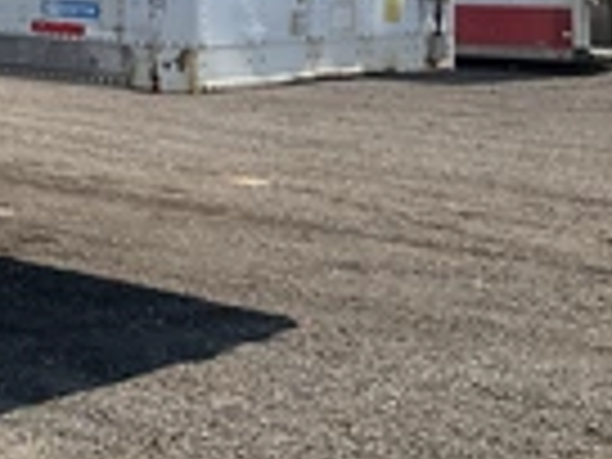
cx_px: -216
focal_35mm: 85
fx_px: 1503
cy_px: -148
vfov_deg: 16.4
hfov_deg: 20.7
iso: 25
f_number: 1.8
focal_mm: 3
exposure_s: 1/2427
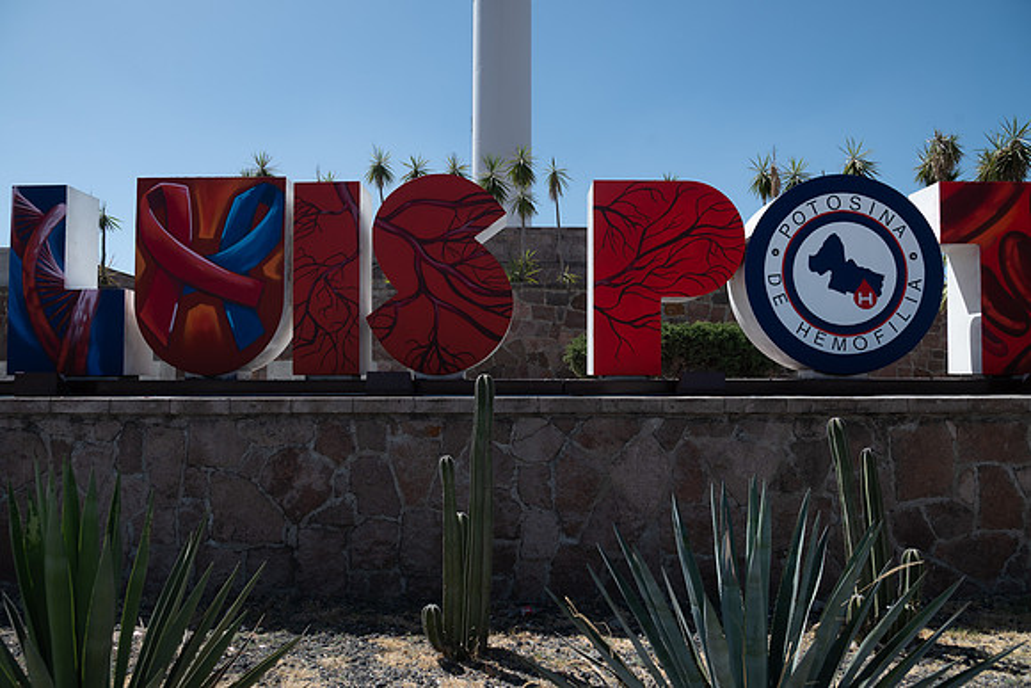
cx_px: 515
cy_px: 339
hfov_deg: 71.5
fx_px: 717
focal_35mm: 25
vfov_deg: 51.3
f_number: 7.1
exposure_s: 1/400
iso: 100
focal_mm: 24
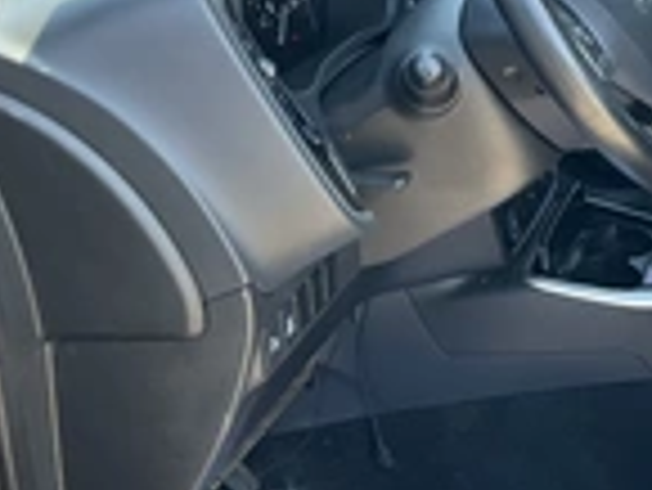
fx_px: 1508
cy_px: 238
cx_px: 814
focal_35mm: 80
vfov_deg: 18.5
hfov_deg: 22.2
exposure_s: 1/122
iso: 50
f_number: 1.8
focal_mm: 3
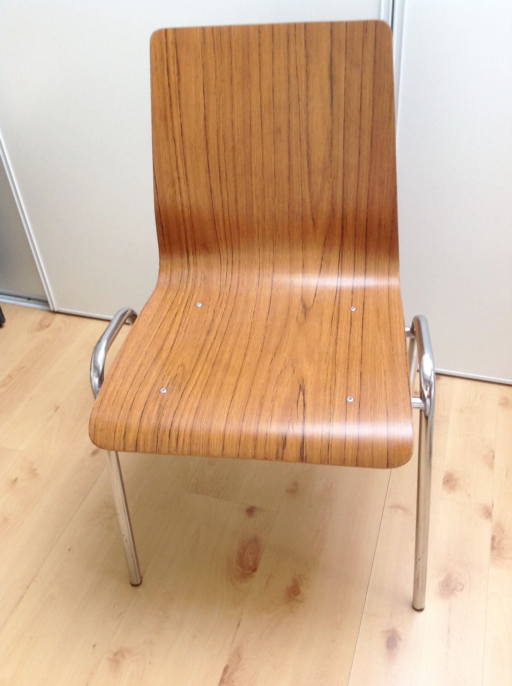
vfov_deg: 52.7
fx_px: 692
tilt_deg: -37.9
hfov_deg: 40.6
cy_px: 343
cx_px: 256
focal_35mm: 35
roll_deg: +7.0
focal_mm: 4.28
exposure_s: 1/15
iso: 125
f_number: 2.4
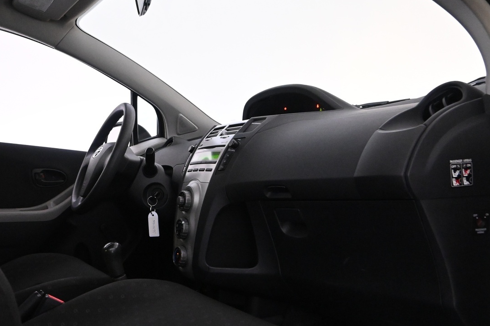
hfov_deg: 52.5
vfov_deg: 36.6
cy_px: 205
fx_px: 490
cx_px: 180
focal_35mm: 36
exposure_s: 1/80
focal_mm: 16
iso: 5000
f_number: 4.5
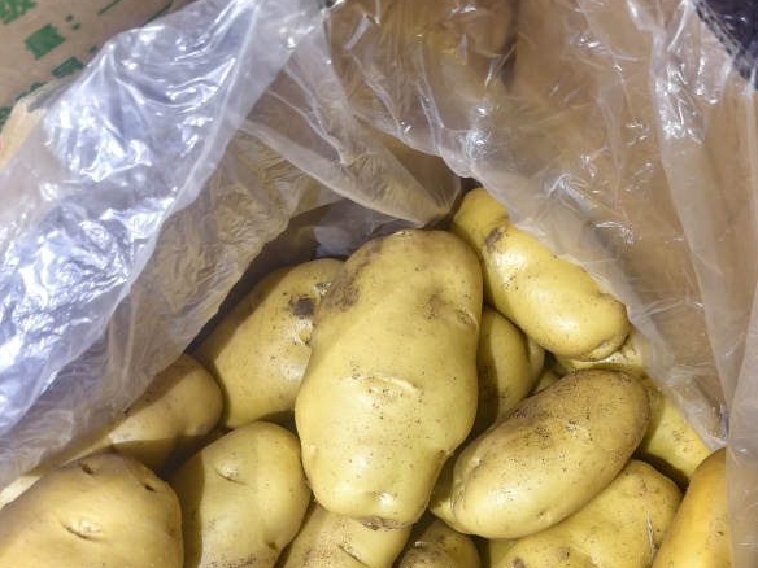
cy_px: 549
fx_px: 920
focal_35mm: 42
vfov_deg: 32.0
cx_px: 435
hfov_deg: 44.7
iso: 2264
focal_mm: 5.6
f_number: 1.57
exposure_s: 1/348
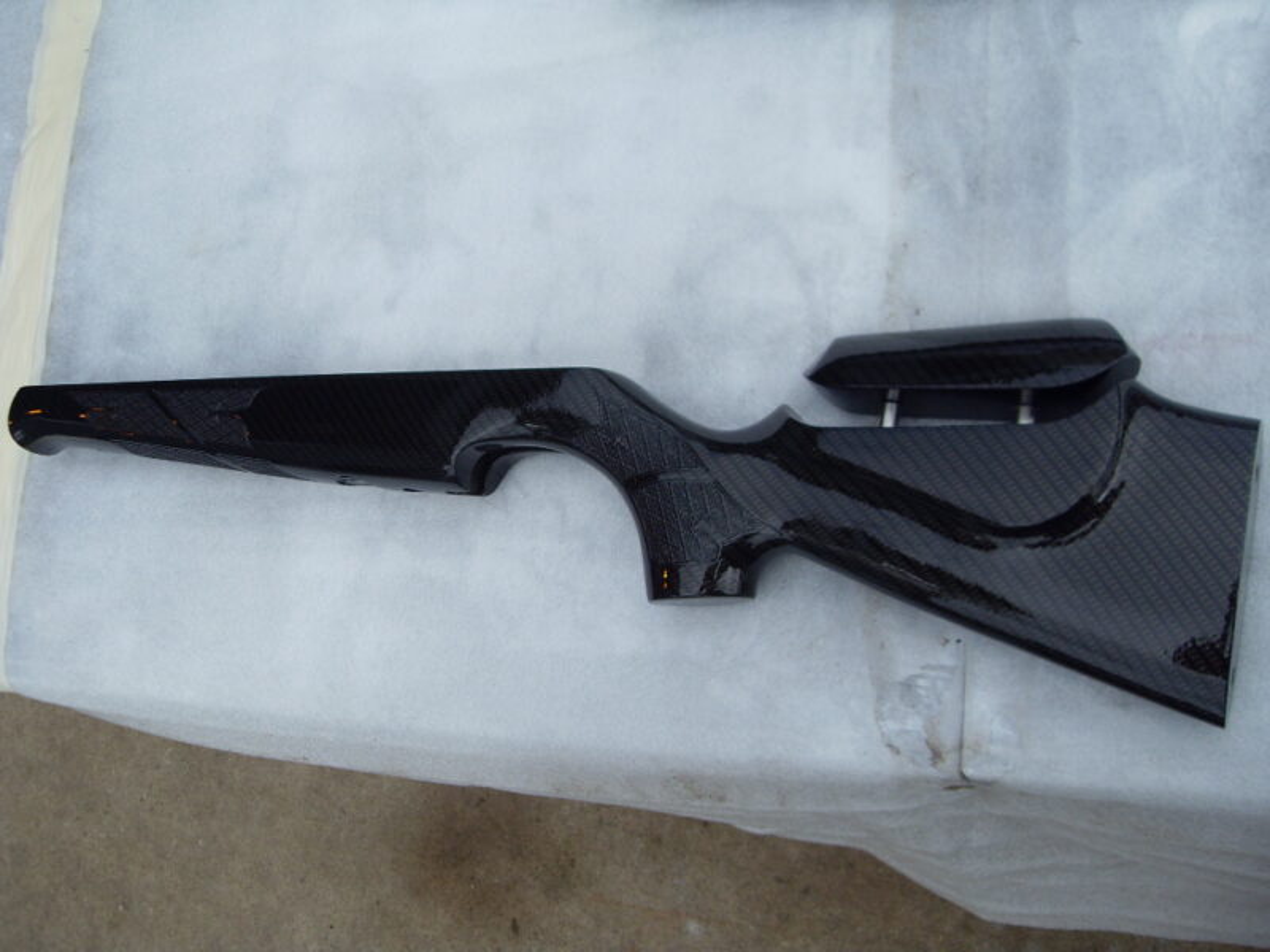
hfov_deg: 52.6
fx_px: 1284
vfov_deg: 40.7
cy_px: 476
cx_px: 635
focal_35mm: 35
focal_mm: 6.3
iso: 80
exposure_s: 1/250
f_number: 7
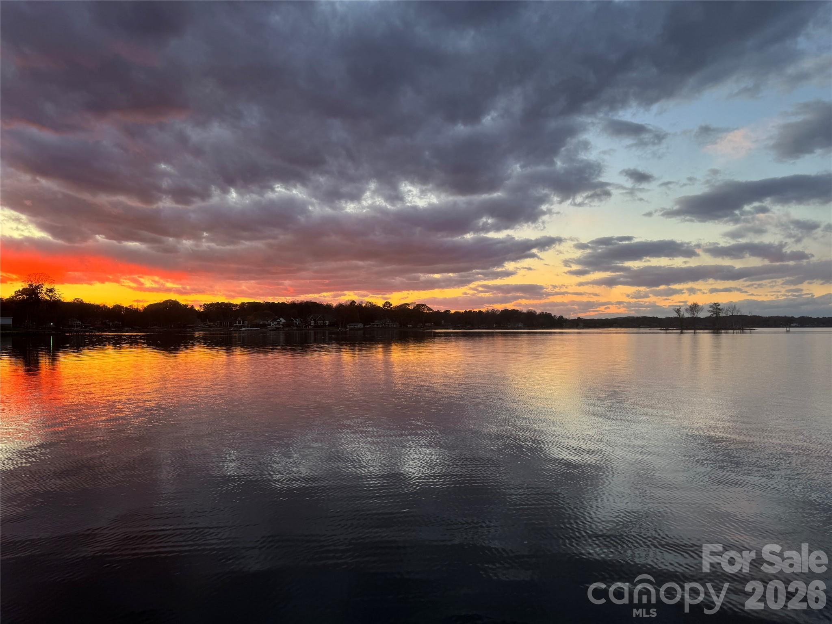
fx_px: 577
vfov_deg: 56.8
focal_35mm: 24
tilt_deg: +0.6
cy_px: 312
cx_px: 416
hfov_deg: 71.6
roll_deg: -0.4
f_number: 1.78
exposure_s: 1/121
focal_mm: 6.76
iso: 64
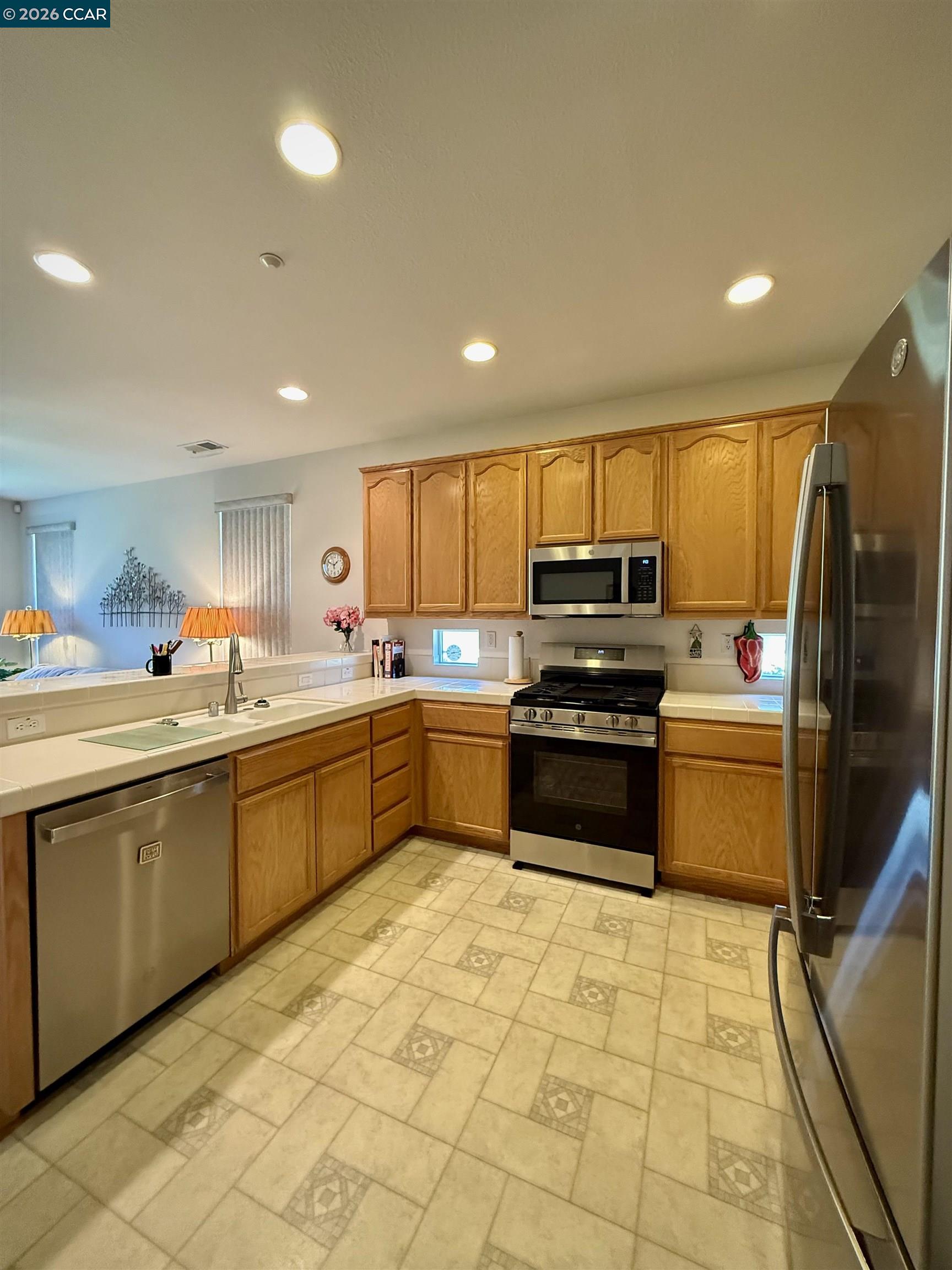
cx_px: 476
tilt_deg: -1.9
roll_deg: -0.4
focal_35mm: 14
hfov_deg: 85.7
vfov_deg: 102.1
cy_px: 635
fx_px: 513
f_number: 2.2
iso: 640
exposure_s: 1/60
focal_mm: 2.22
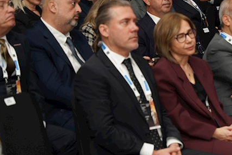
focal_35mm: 196
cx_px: 260
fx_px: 1263
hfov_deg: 10.4
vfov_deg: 7.0
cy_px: 35
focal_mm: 70
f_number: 2.8
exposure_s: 1/160
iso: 800
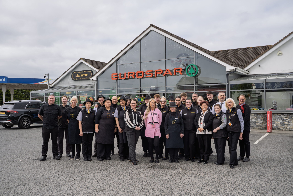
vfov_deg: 38.9
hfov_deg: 55.8
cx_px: 146
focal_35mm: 34
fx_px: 277
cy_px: 98
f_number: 5.6
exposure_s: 1/320
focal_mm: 34
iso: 125
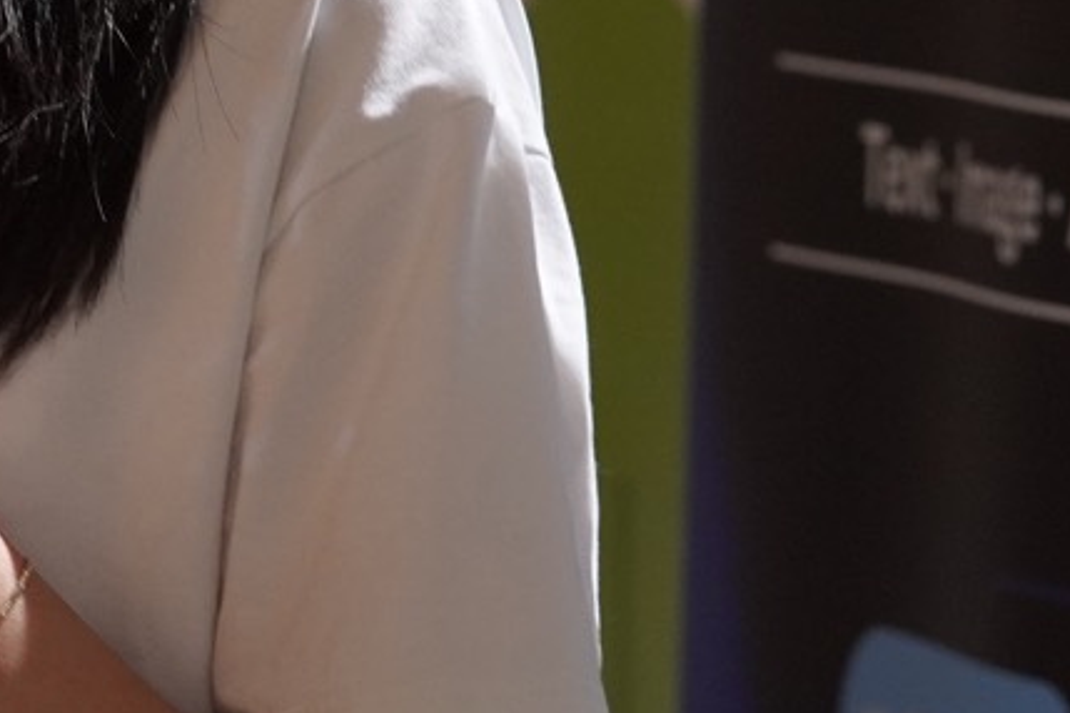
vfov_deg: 2.9
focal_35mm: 472
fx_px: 14031
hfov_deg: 4.4
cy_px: -516
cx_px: 232
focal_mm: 75
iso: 1000
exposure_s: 1/160
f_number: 4
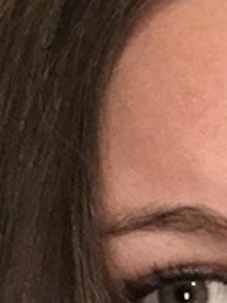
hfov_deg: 7.6
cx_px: 325
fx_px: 1681
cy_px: 448
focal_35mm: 192
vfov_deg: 10.0
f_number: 2.2
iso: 250
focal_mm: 2.87
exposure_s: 1/20
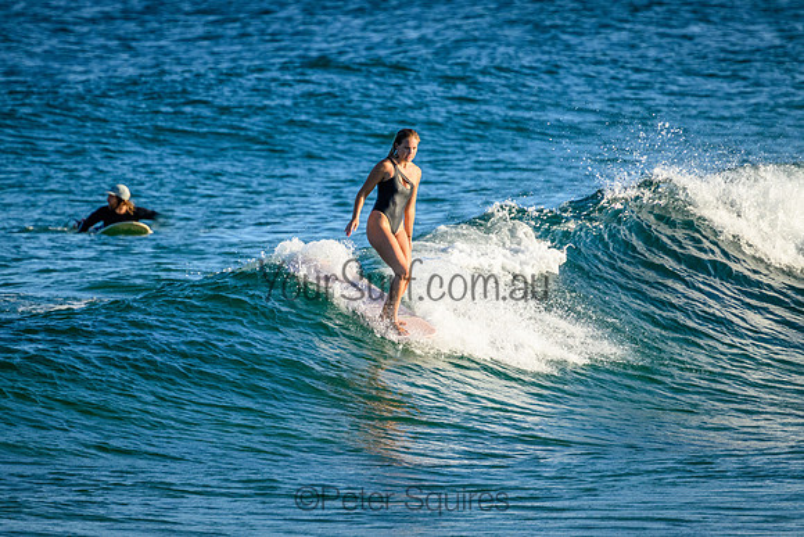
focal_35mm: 833
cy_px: 268
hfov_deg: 2.5
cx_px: 385
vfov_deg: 1.7
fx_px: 18605
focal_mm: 800
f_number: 11
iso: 2200
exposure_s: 1/2000
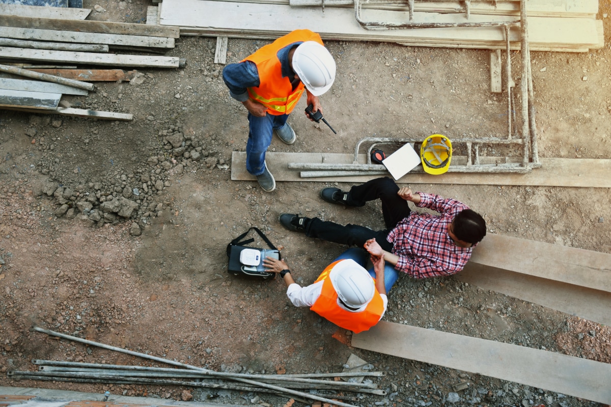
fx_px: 687
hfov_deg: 47.9
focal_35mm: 40
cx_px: 306
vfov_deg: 33.0
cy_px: 204
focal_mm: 27
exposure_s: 1/640
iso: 200
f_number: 4
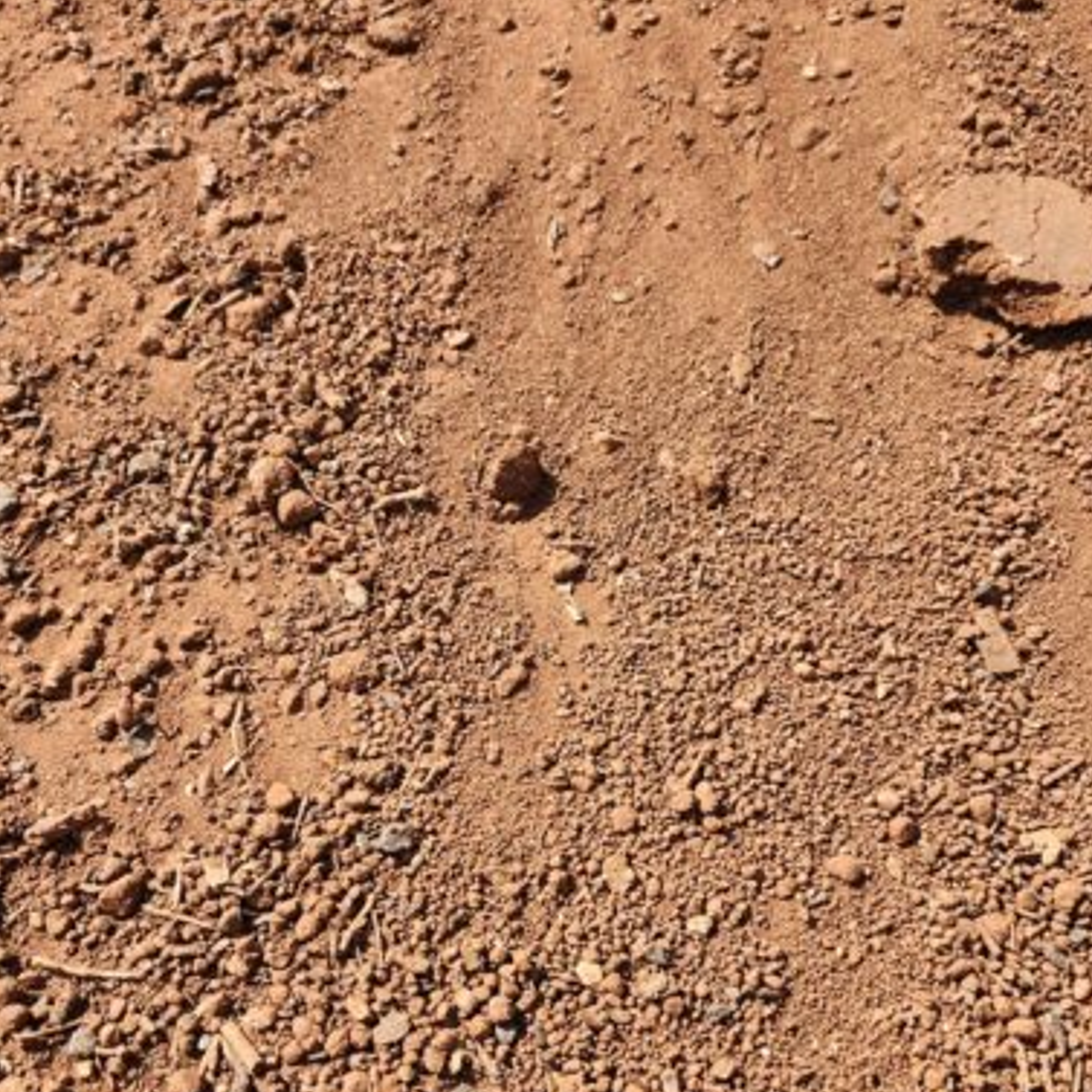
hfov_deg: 46.0
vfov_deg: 45.7
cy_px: 665
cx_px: 533
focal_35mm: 36
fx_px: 1285
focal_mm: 5.4
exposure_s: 1/675
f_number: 1.8
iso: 20
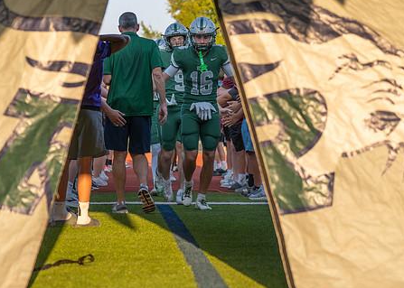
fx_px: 1571
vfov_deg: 10.5
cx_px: 189
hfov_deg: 14.6
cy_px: 114
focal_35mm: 137
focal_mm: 70
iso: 100
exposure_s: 1/1000
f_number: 2.8
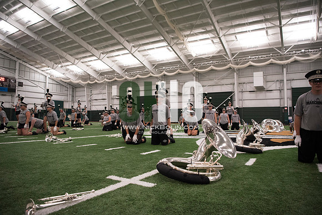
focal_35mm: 24
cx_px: 161
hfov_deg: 73.7
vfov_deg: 53.2
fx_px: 215
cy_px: 108
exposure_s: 1/320
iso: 3200
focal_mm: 24
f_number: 3.2
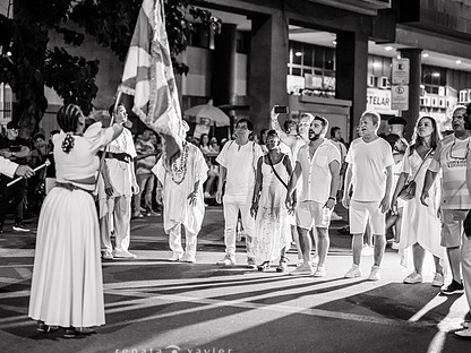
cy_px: 153
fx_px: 912
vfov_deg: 21.9
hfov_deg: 28.8
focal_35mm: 67
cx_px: 172
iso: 2000
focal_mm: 50
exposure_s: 1/250
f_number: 1.3
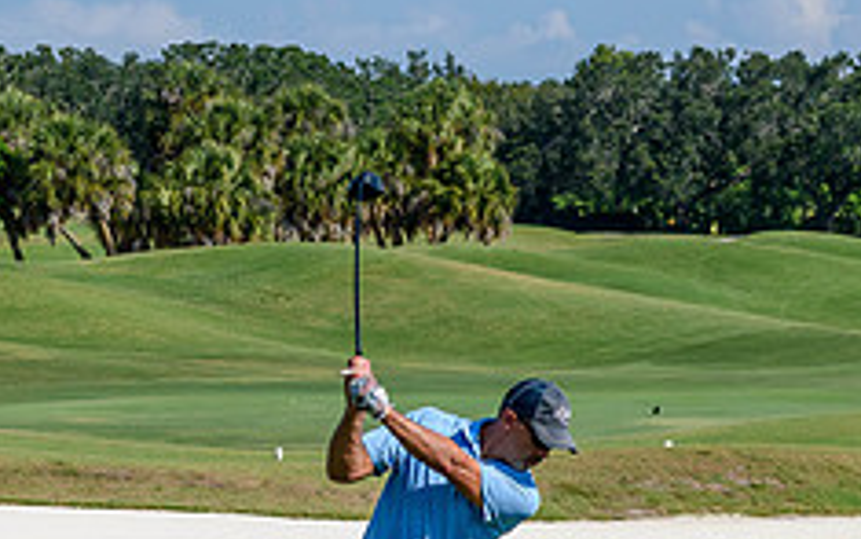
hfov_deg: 7.9
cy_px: 607
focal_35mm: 264
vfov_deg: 5.0
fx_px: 6196
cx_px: 1022
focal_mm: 70
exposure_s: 1/1000
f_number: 8
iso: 200
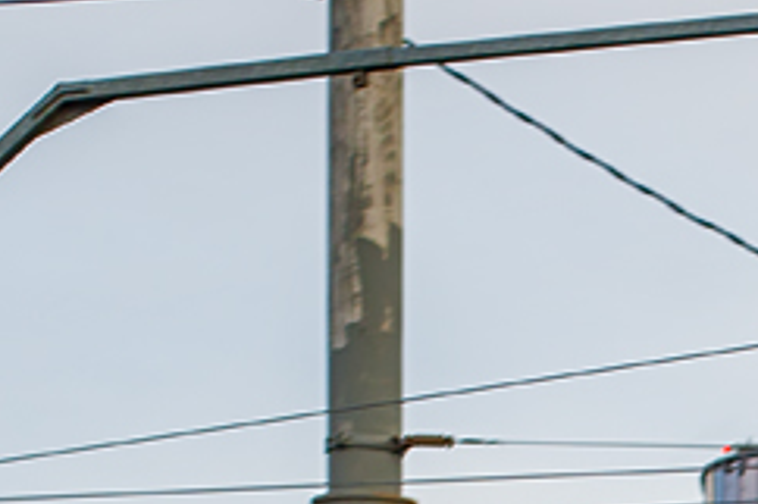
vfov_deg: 4.3
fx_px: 6523
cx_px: 1344
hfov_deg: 6.5
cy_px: 1359
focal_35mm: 310
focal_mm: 50
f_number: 5.6
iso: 200
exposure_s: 1/200
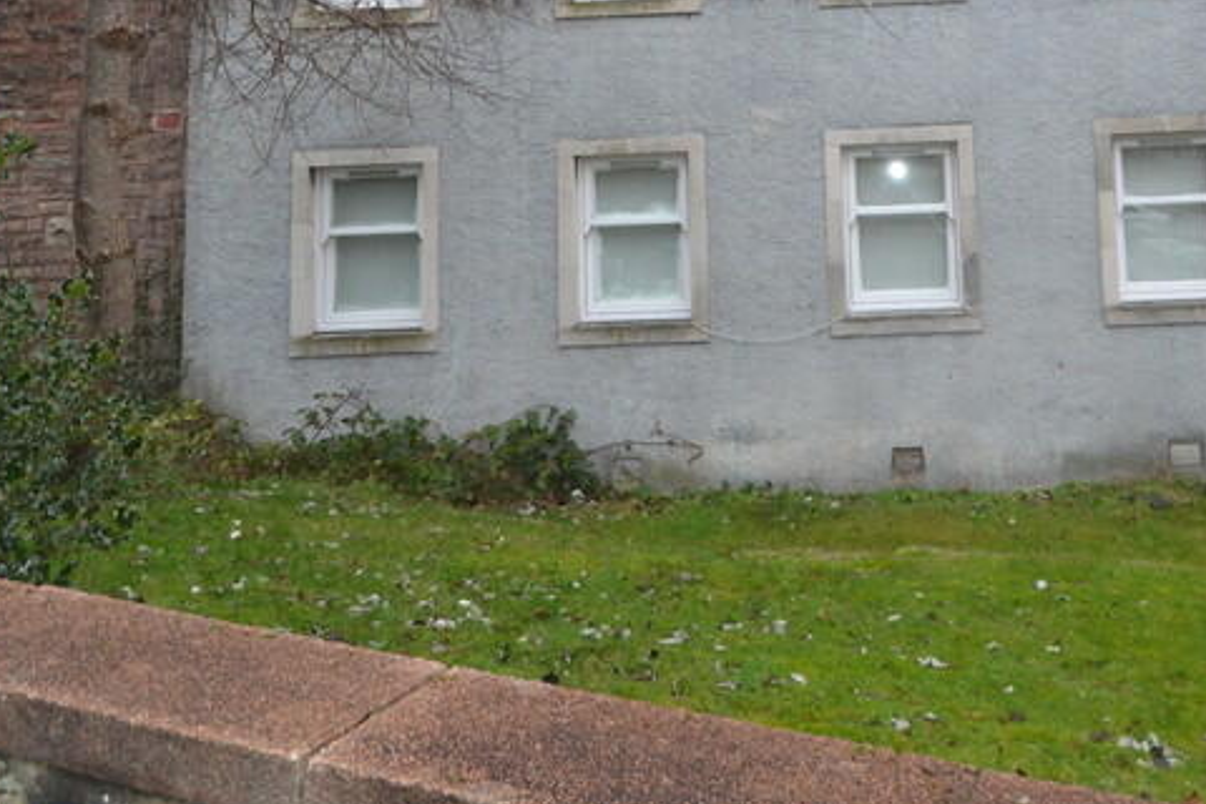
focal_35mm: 32
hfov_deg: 56.8
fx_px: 1072
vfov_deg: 37.1
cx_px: 852
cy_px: 11
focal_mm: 10
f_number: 4
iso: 400
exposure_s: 1/60
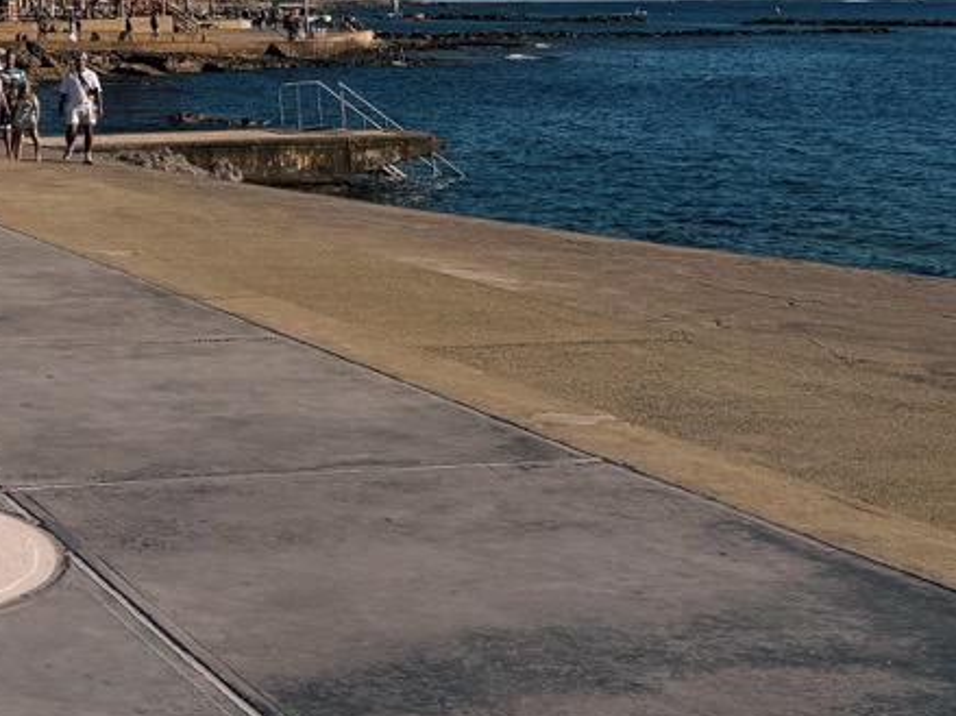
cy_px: -107
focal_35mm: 70
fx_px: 1933
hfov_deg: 26.0
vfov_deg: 19.9
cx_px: -50
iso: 80
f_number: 1.78
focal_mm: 6.76
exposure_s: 1/11905
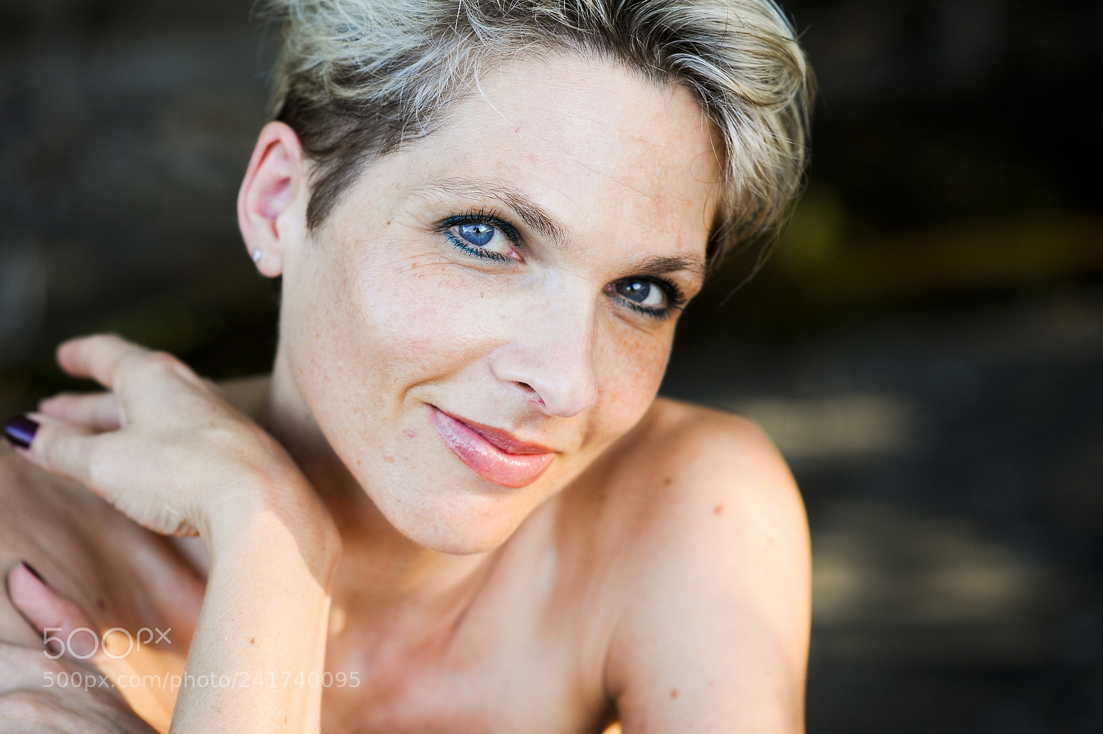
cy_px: 367
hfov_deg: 23.9
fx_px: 2603
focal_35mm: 85
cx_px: 552
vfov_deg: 16.1
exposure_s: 1/320
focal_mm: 85
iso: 250
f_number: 3.5
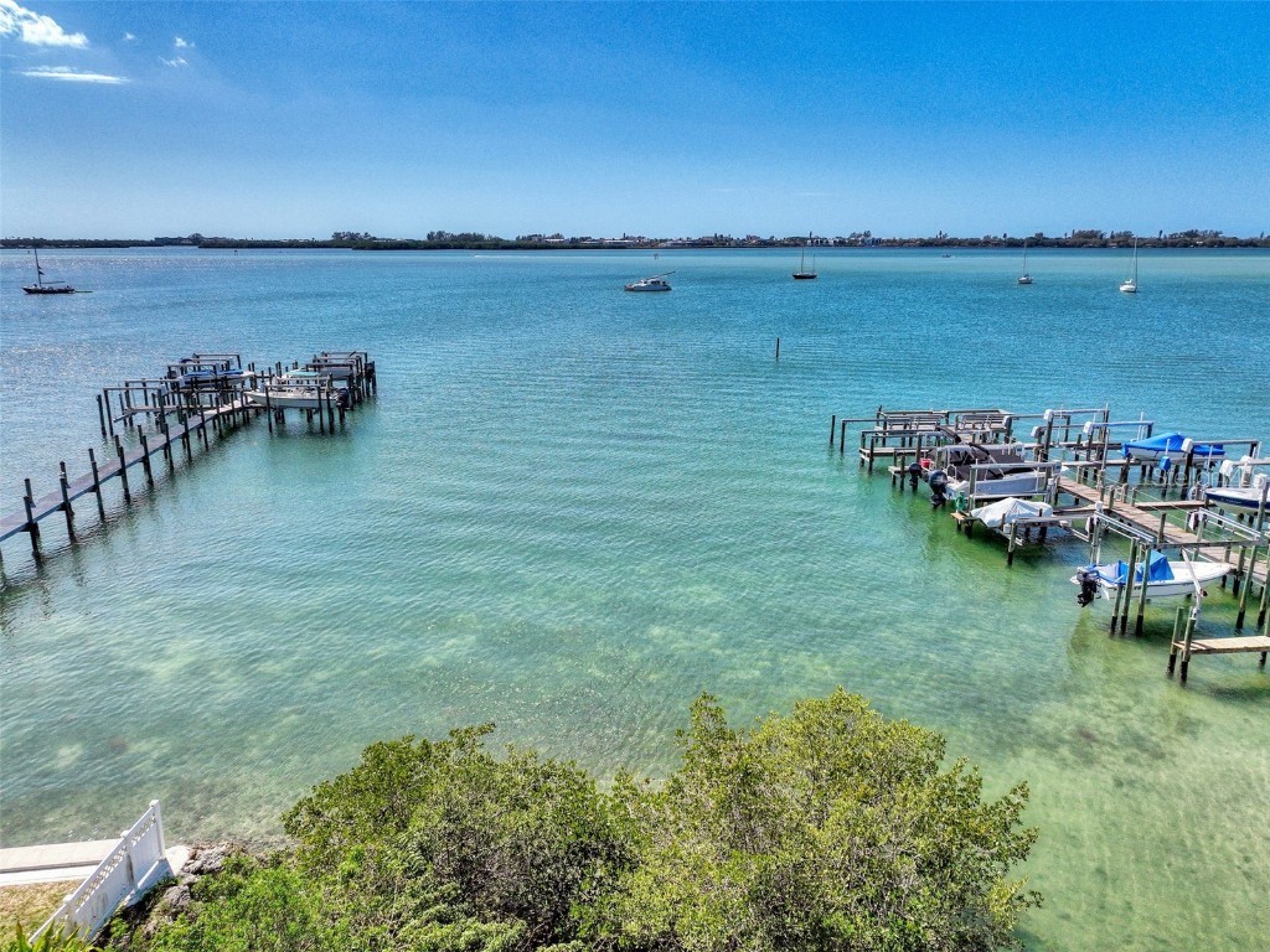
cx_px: 635
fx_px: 881
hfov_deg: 71.6
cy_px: 476
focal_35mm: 24
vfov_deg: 56.8
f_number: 2.8
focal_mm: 12.3
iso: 100
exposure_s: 1/5000
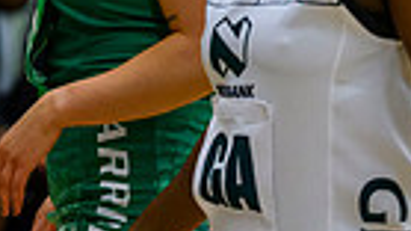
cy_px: -474
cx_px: -605
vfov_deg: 1.8
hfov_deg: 3.1
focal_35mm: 687
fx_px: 7483
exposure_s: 1/1000
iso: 4000
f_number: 3.2
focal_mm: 125
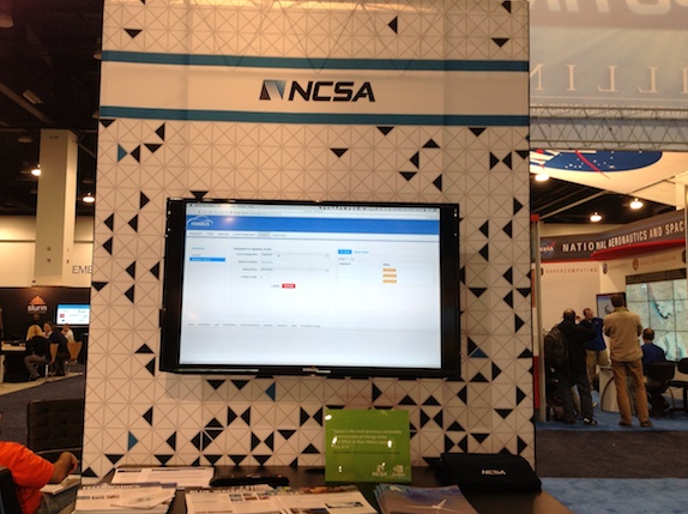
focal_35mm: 39
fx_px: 774
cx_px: 319
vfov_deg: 36.7
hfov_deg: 47.9
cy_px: 241
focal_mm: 4.28
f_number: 2.4
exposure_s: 1/40
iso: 64
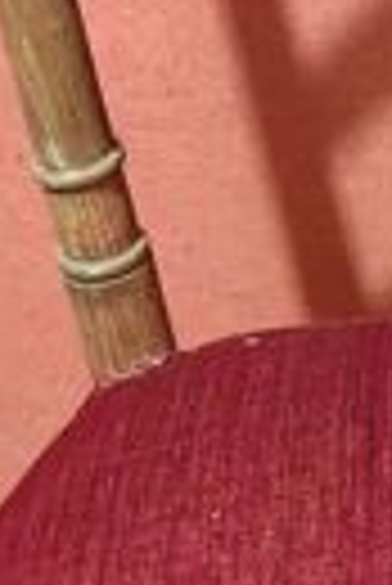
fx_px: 2085
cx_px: 563
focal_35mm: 128
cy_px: 338
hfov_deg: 10.4
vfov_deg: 16.0
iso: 1804
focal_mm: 4.7
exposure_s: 1/25
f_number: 1.79
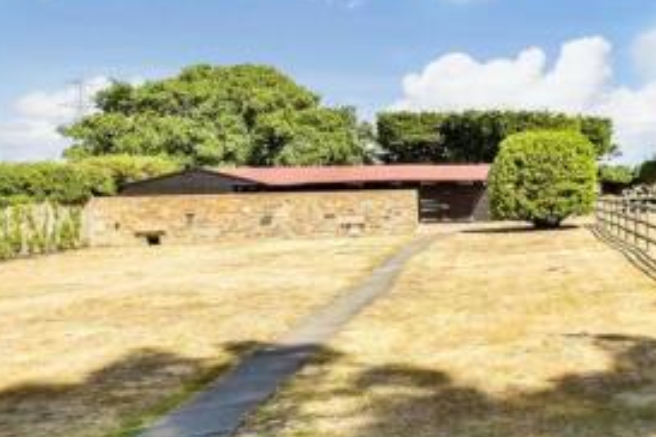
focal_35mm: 36
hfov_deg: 39.5
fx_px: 656
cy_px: 186
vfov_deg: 36.8
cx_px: 775
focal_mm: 10
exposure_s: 1/400
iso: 500
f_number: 10
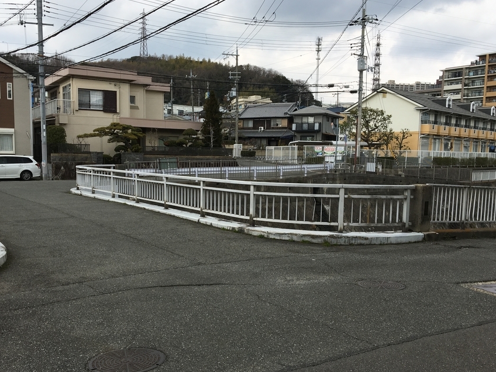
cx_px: 219
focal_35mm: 35
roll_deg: -1.6
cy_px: 207
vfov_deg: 40.6
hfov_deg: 52.5
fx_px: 502
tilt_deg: -6.6
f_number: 2.2
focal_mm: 4.15
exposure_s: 1/810
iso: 25
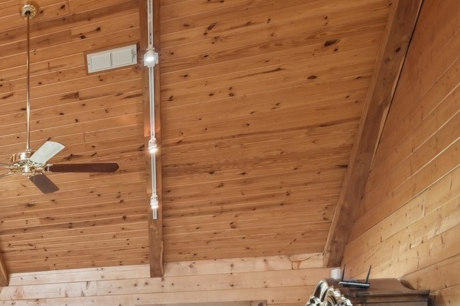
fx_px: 646
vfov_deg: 24.3
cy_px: 367
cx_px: -200
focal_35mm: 51
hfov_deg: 28.4
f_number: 8
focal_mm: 16.5
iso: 400
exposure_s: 1/10
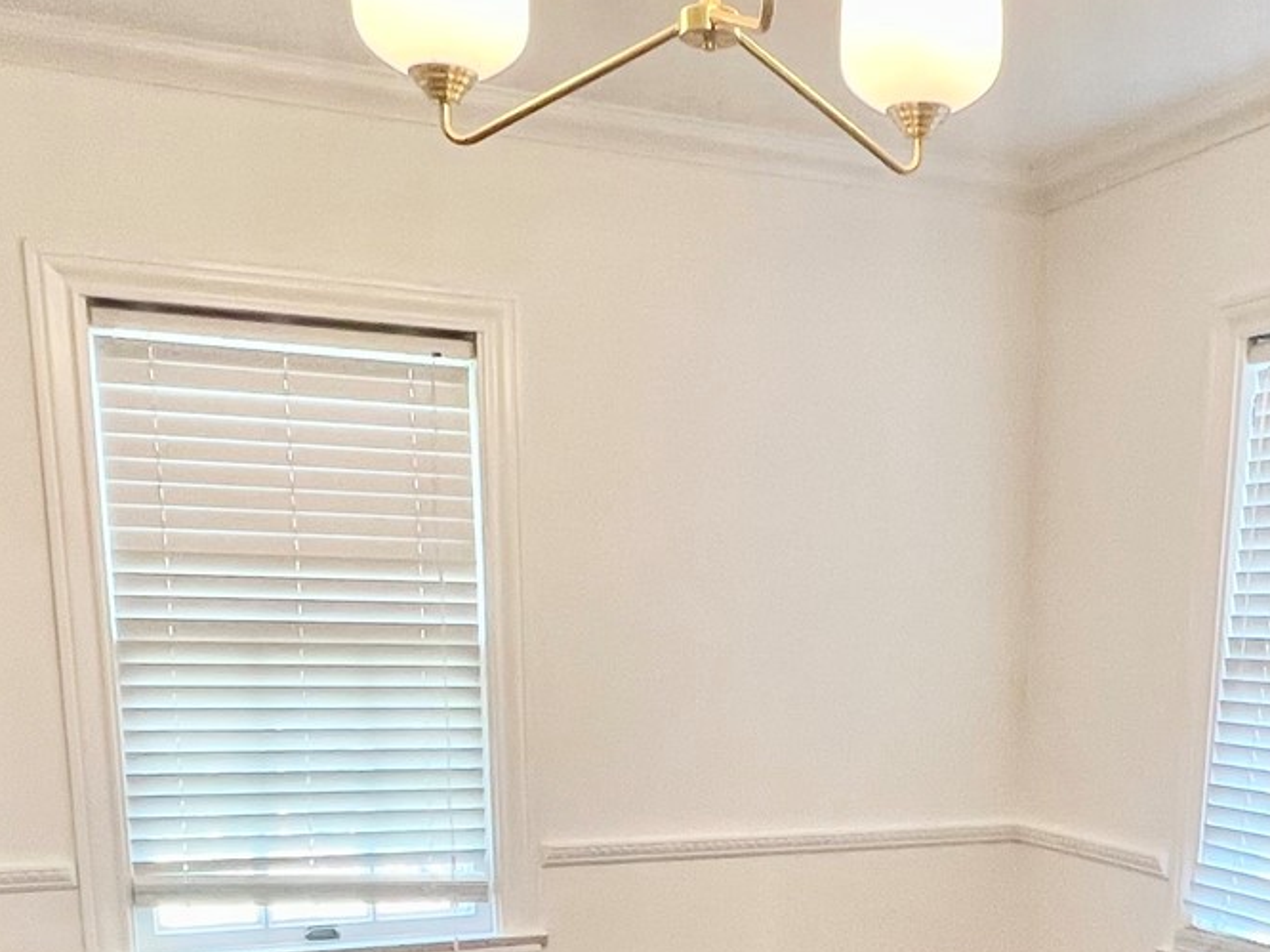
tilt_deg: -13.2
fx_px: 1467
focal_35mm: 40
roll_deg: -1.3
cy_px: 962
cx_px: 818
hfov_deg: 46.3
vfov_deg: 32.9
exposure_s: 1/120
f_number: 1.8
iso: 160
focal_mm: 1.57
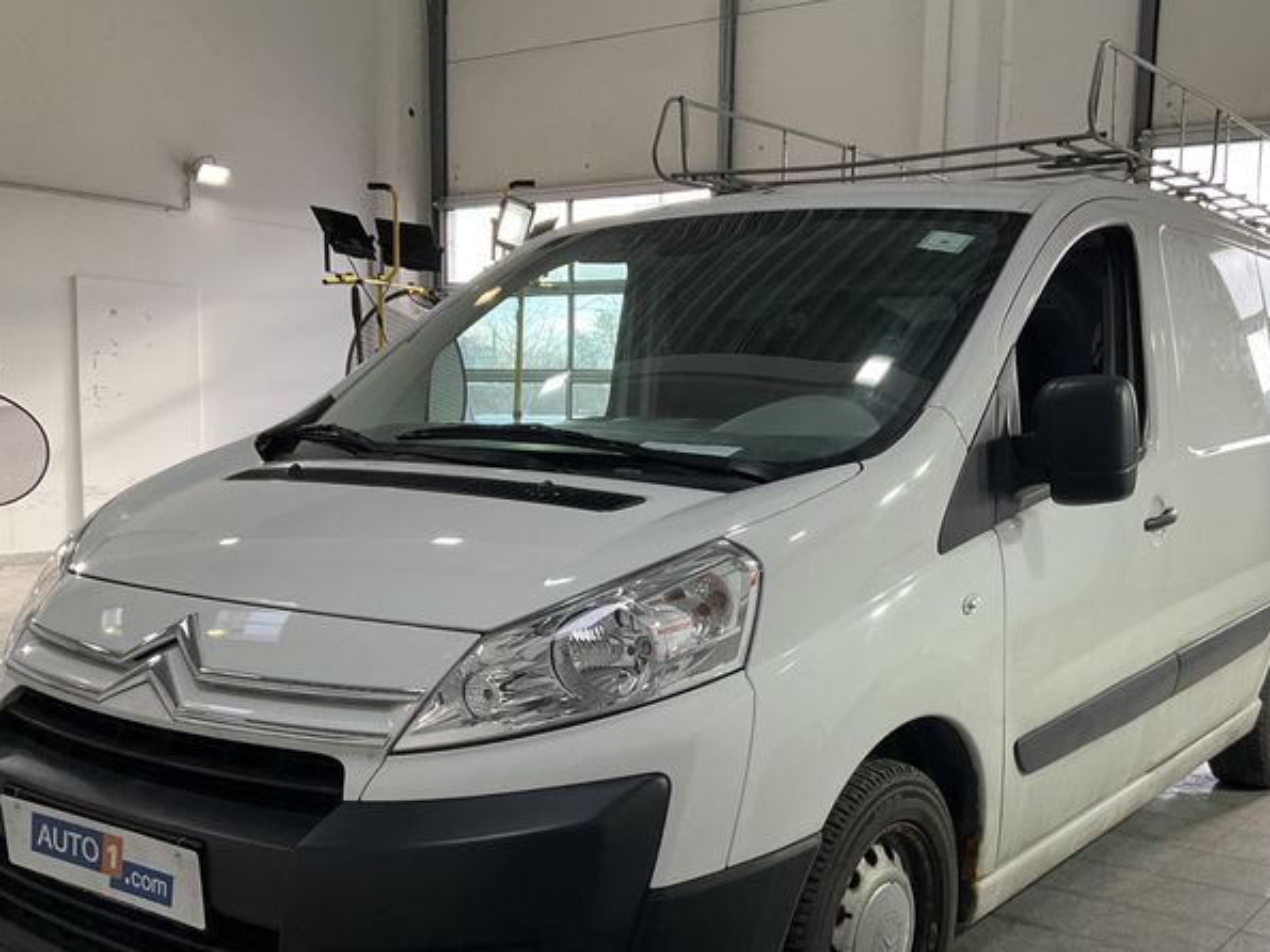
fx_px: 1431
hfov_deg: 47.8
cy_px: 621
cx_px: 715
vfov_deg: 36.5
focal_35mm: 39
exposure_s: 1/100
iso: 32
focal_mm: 3
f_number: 1.8
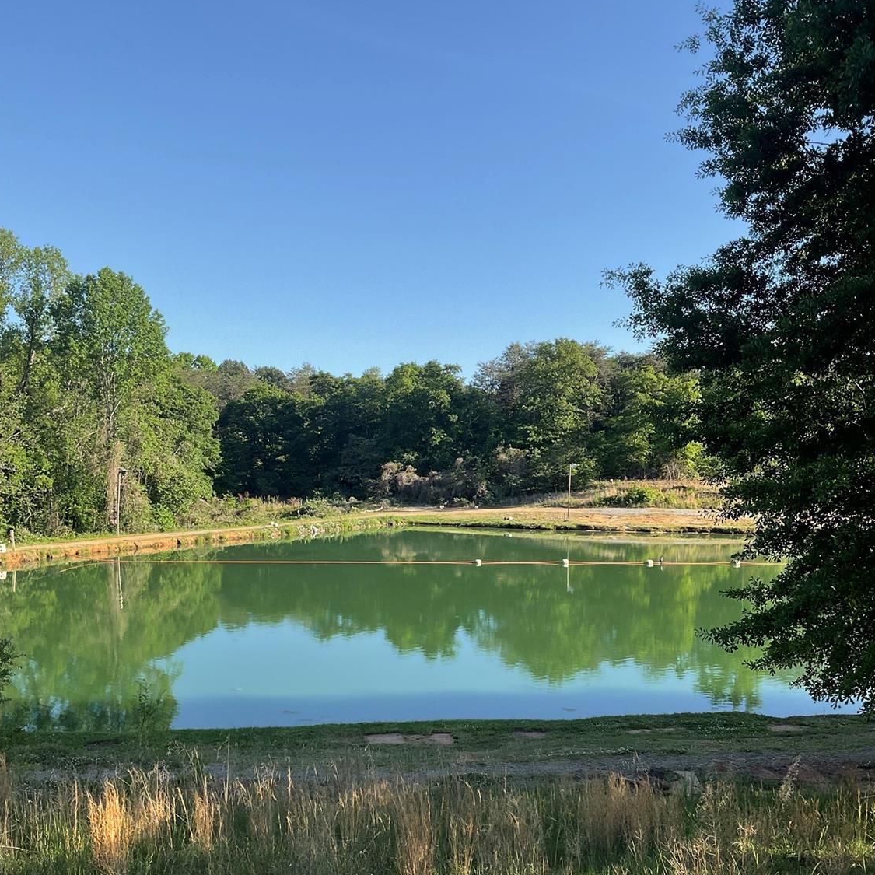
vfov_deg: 46.8
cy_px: 551
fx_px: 1001
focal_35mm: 35
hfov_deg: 47.2
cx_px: 439
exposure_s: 1/739
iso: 16
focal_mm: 3
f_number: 1.8
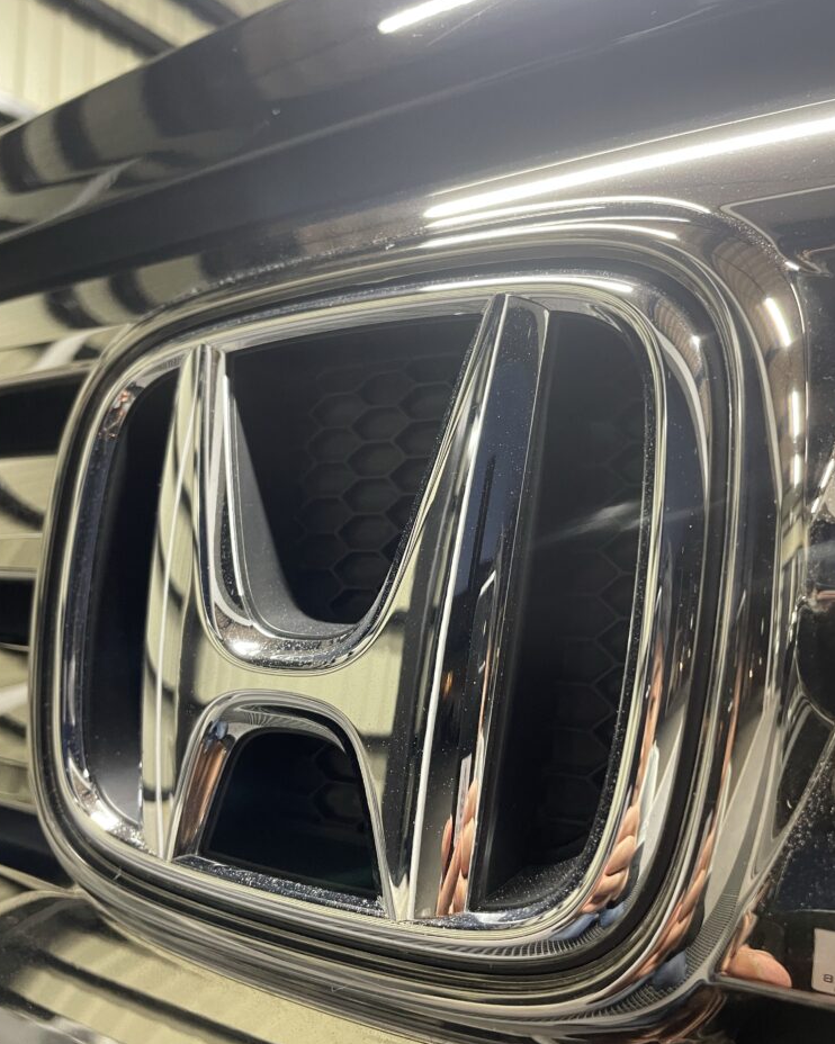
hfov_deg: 51.5
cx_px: 415
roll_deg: -1.7
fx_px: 865
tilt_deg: +1.2
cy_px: 542
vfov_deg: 62.2
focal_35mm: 28
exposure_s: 1/60
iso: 320
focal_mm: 4.2
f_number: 1.6
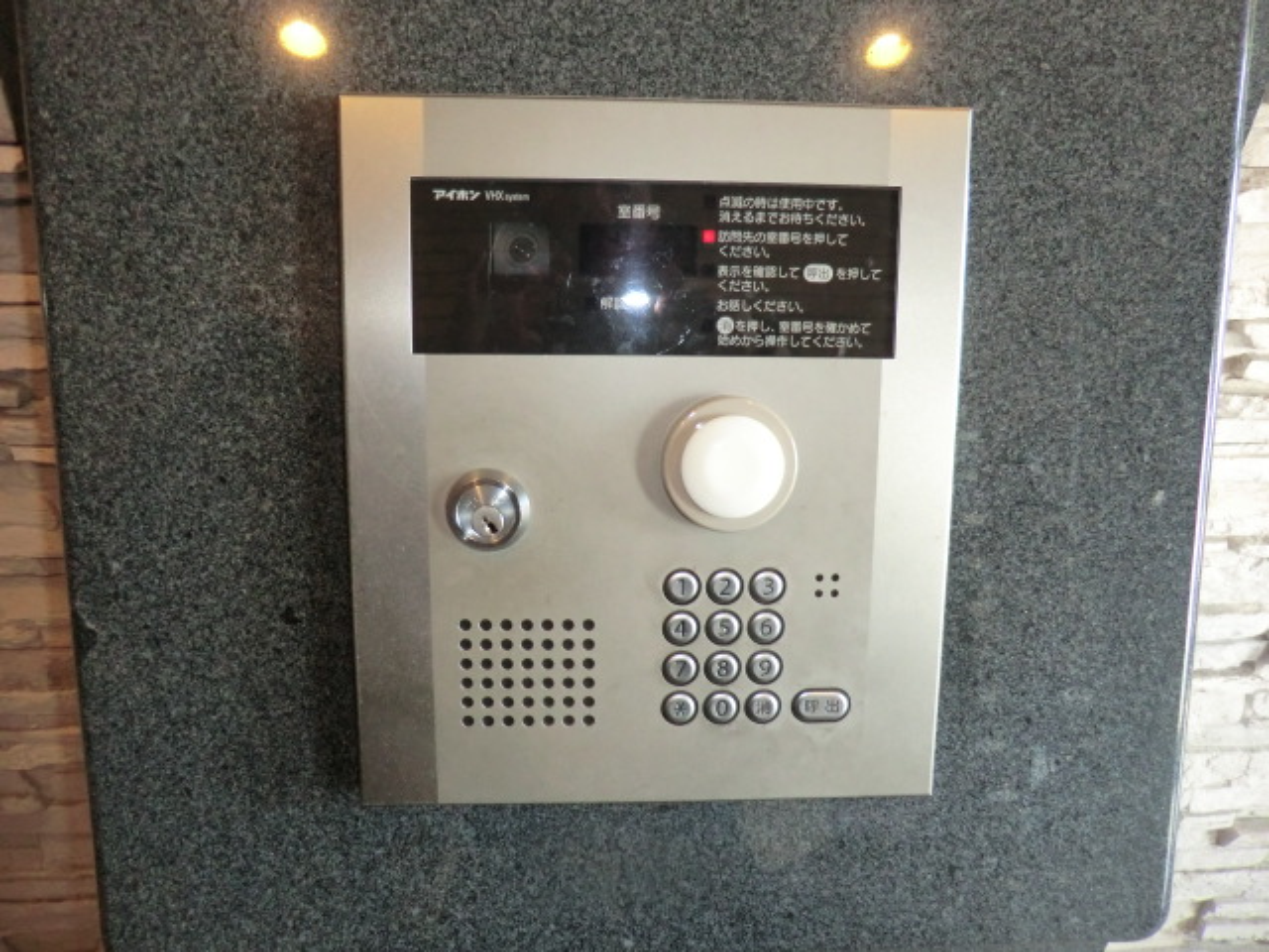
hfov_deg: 71.6
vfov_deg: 56.8
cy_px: 476
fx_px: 880
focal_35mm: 24
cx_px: 634
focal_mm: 4.3
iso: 400
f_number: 3.2
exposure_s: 1/30
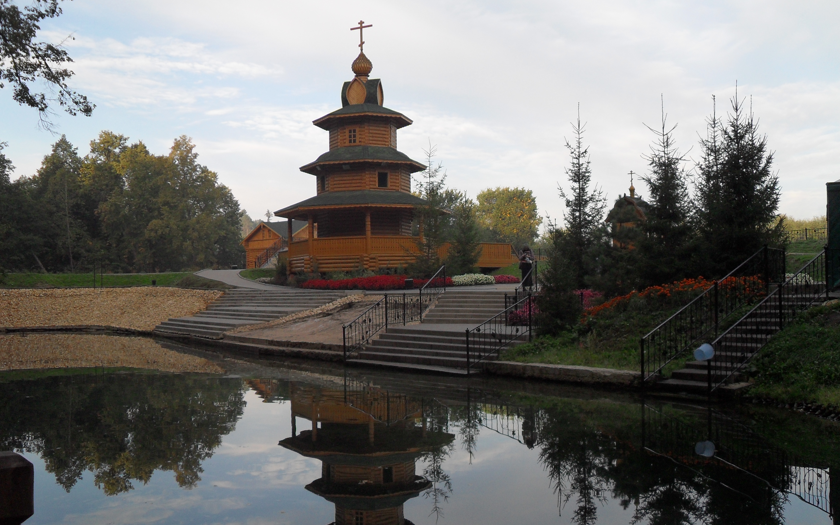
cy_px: 276
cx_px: 414
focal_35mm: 38
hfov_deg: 51.5
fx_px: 870
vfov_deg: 33.6
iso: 100
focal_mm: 6.2
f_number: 2.8
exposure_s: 1/350
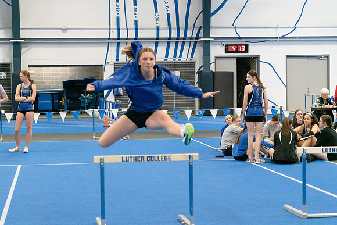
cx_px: 168
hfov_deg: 25.4
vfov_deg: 17.1
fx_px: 749
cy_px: 112
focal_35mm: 80
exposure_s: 1/500
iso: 4000
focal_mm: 80
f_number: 5.6
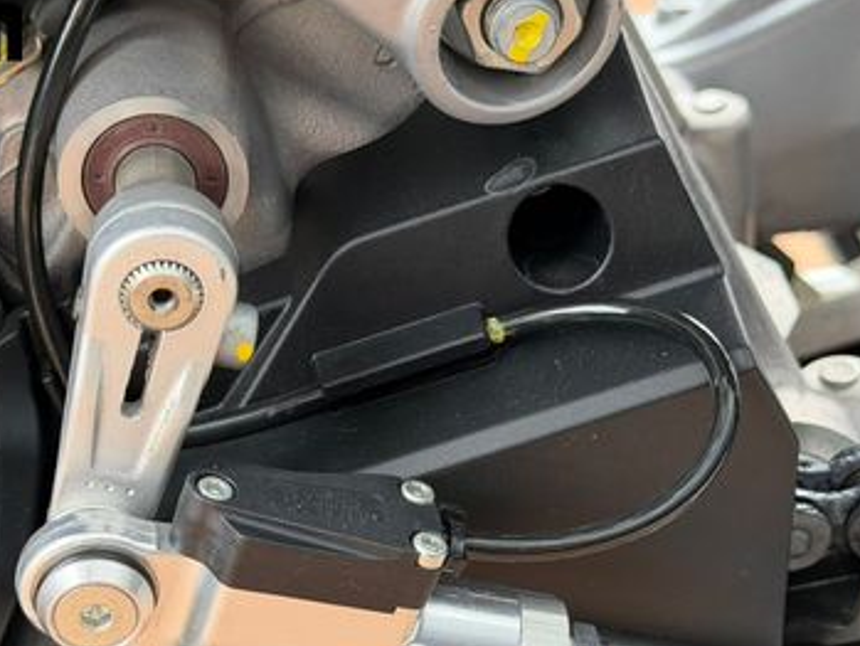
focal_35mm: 88
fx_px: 2187
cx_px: 495
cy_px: 488
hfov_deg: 22.2
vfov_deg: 16.7
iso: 100
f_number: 1.78
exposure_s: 1/98
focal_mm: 6.76
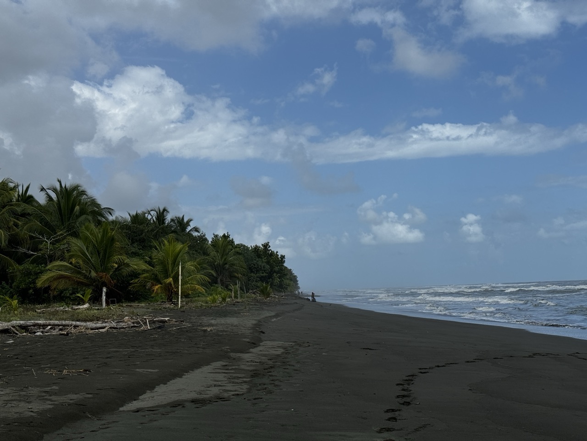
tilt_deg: +4.7
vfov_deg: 30.3
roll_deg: +2.5
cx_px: 294
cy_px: 220
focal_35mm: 48
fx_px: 814
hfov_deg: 39.7
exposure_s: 1/6410
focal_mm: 6.86
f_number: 1.78
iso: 64
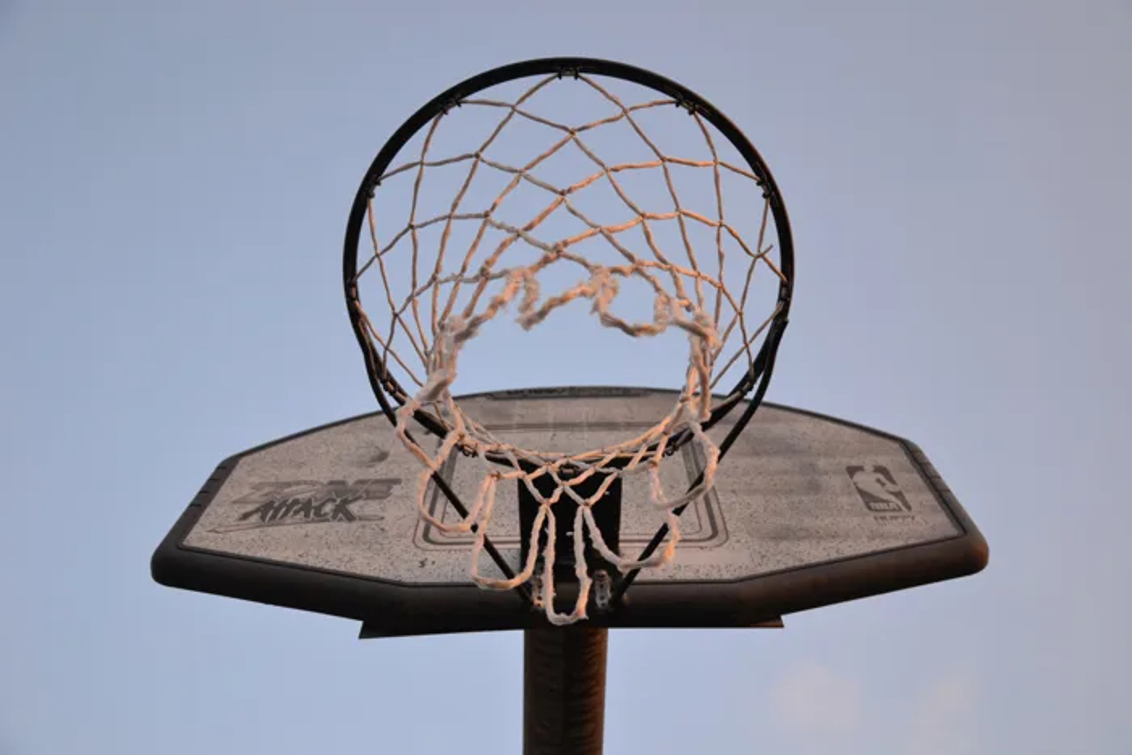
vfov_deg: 36.9
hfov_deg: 53.1
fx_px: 1132
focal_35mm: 36
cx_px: 566
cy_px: 378
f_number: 4
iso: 400
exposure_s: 1/60
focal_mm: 24
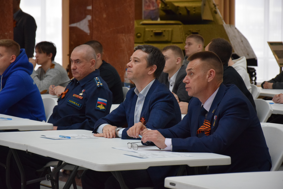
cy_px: 94
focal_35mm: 147
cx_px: 142
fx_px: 1156
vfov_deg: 9.3
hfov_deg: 14.0
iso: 3200
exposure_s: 1/400
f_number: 5.6
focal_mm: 98
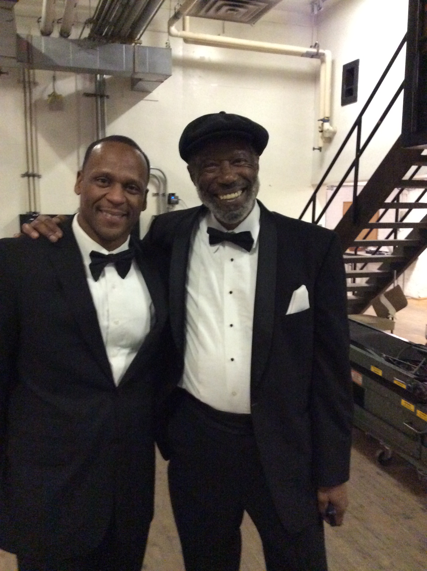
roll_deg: -0.5
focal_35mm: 32
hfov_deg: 44.1
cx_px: 214
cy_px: 286
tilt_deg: -9.6
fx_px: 528
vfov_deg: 56.9
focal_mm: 3.3
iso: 500
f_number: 2.4
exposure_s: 1/15
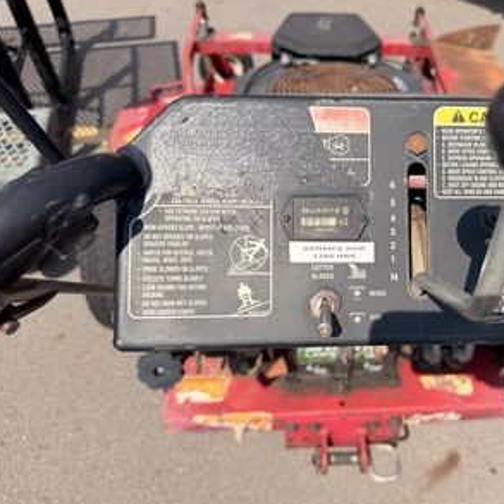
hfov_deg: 54.6
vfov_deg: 55.6
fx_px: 478
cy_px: 251
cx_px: 334
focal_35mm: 29
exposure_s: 1/3953
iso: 80
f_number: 1.78
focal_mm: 6.76
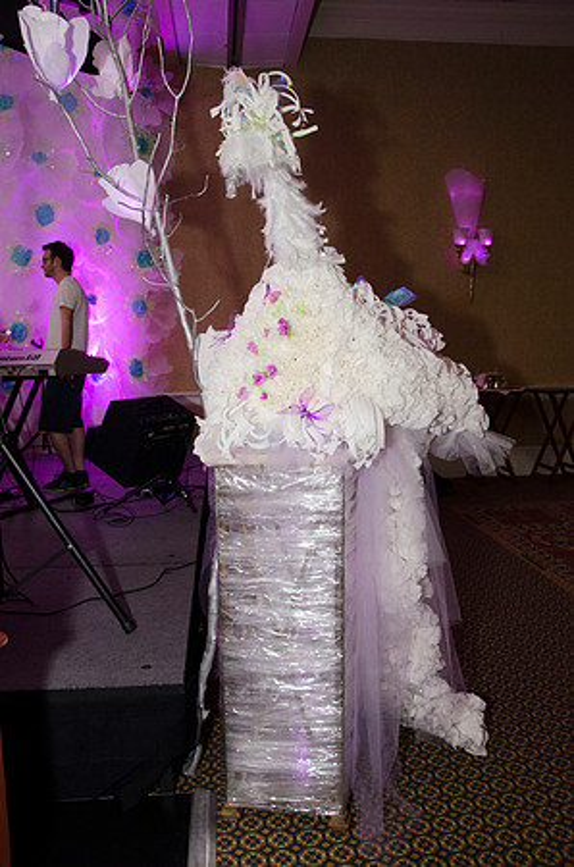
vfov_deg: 67.5
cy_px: 434
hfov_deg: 47.7
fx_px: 649
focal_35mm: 27
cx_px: 287
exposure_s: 1/40
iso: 400
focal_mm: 18
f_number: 5.6
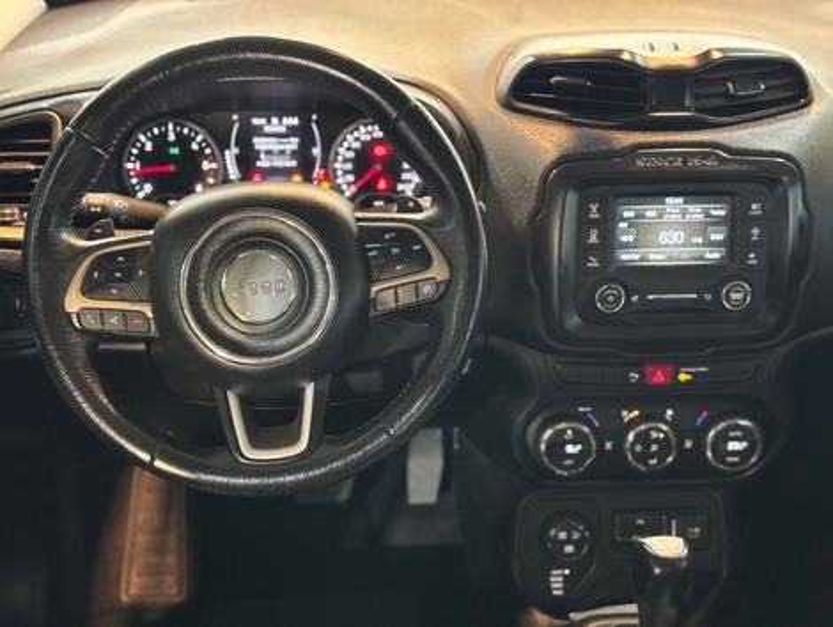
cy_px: 314
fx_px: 1253
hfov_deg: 36.8
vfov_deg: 28.1
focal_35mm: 52
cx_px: 416
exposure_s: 1/24
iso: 400
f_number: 1.6
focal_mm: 5.96
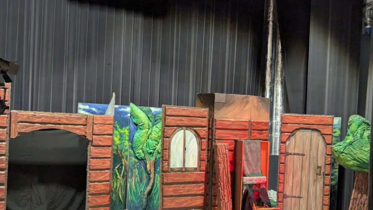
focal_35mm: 53
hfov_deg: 39.2
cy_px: 129
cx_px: 187
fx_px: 524
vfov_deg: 22.6
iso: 946
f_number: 1.85
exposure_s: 1/127
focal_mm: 6.81
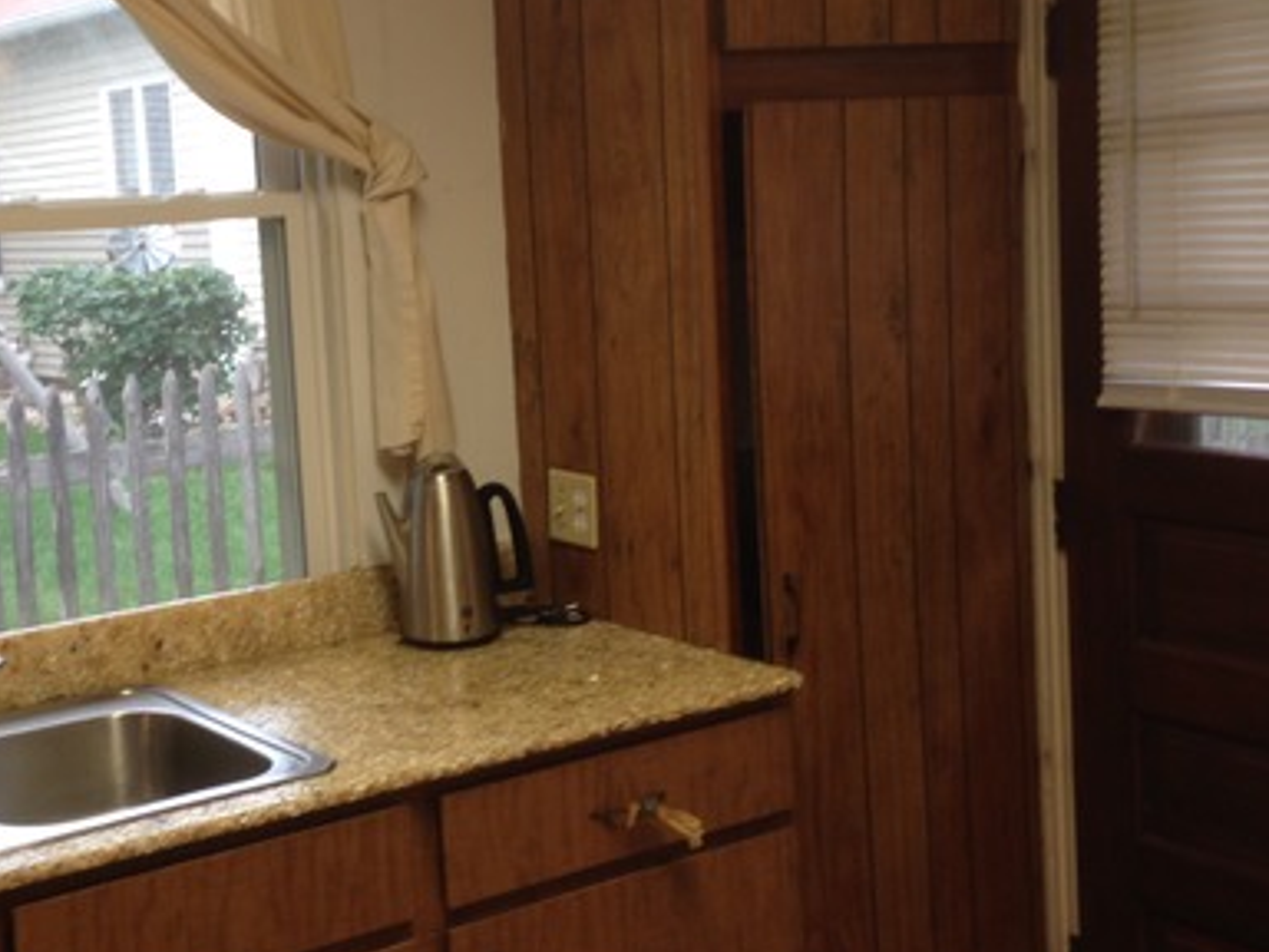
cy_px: 413
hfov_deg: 34.5
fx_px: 2016
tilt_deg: -7.7
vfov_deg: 26.5
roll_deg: +3.8
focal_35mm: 55
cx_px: 403
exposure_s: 1/24
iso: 50
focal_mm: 4.12
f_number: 2.4
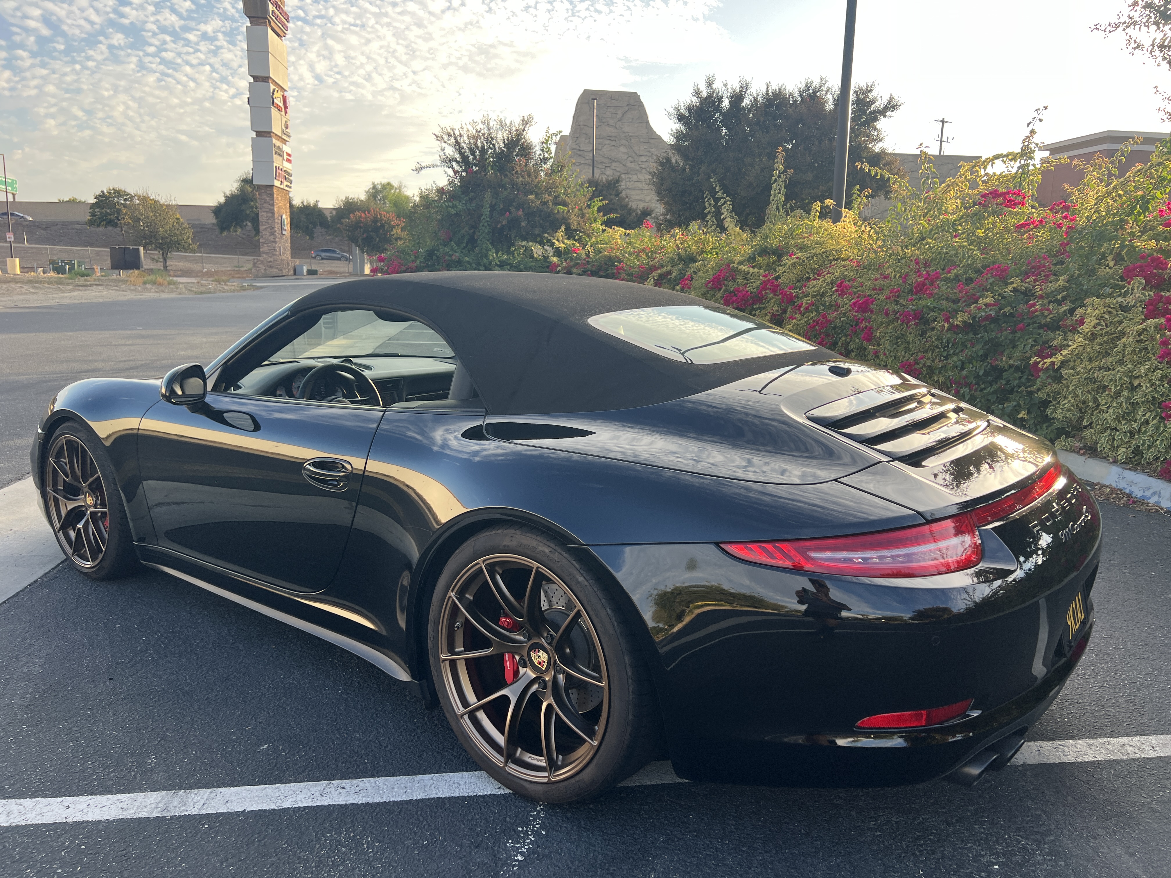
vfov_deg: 53.1
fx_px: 880
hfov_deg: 67.3
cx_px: 586
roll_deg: -1.2
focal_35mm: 26
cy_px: 439
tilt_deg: -11.4
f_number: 1.5
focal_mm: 5.7
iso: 50
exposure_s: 1/614
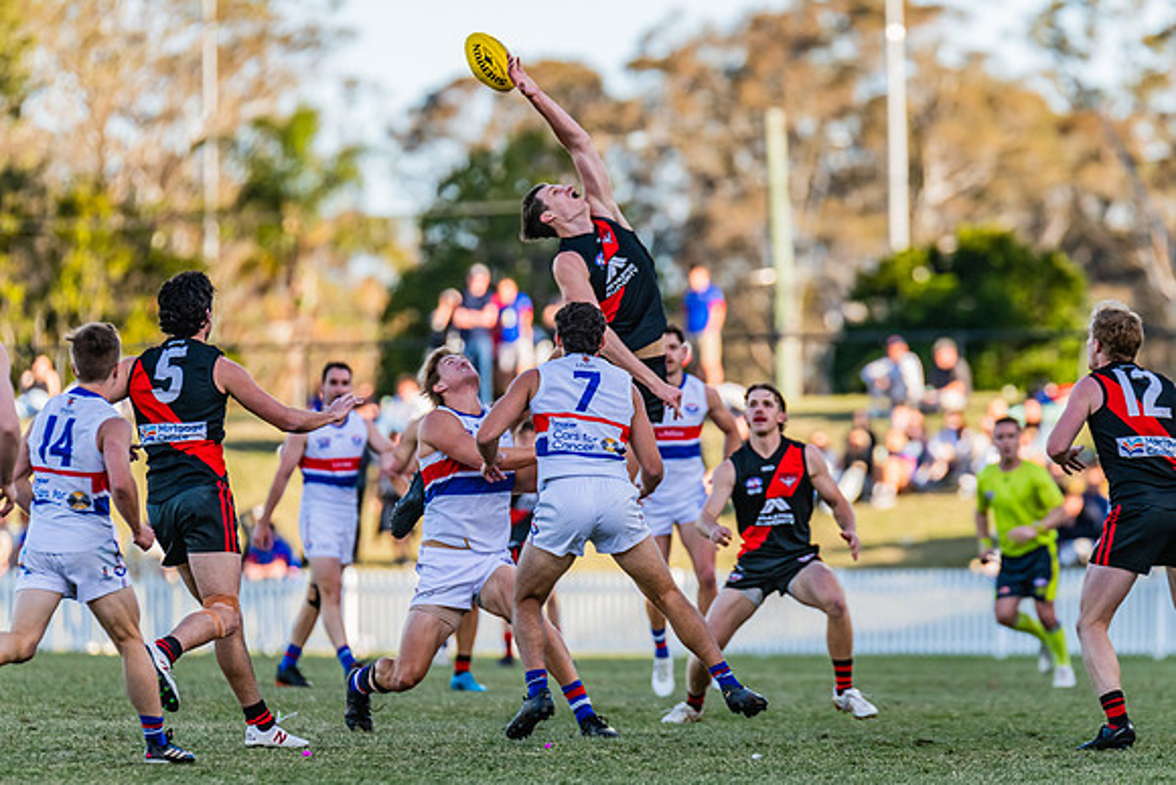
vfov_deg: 3.7
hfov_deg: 5.5
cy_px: 392
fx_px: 12259
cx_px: 588
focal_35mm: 375
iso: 800
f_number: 4.5
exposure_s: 1/1600
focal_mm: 360
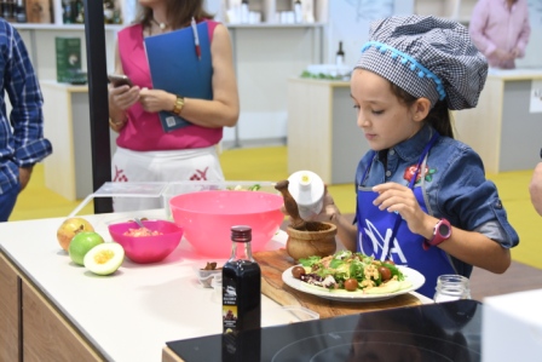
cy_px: 181
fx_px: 1039
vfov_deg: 19.7
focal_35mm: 69
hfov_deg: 29.2
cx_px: 271
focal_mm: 46
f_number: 5.6
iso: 1250
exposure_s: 1/50
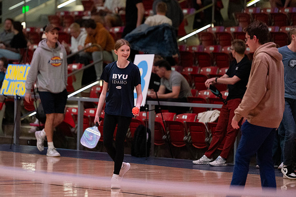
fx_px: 1900
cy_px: 96
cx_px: 125
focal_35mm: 231
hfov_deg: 8.9
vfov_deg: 5.9
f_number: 2.8
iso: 10000
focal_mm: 200
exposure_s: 1/1000
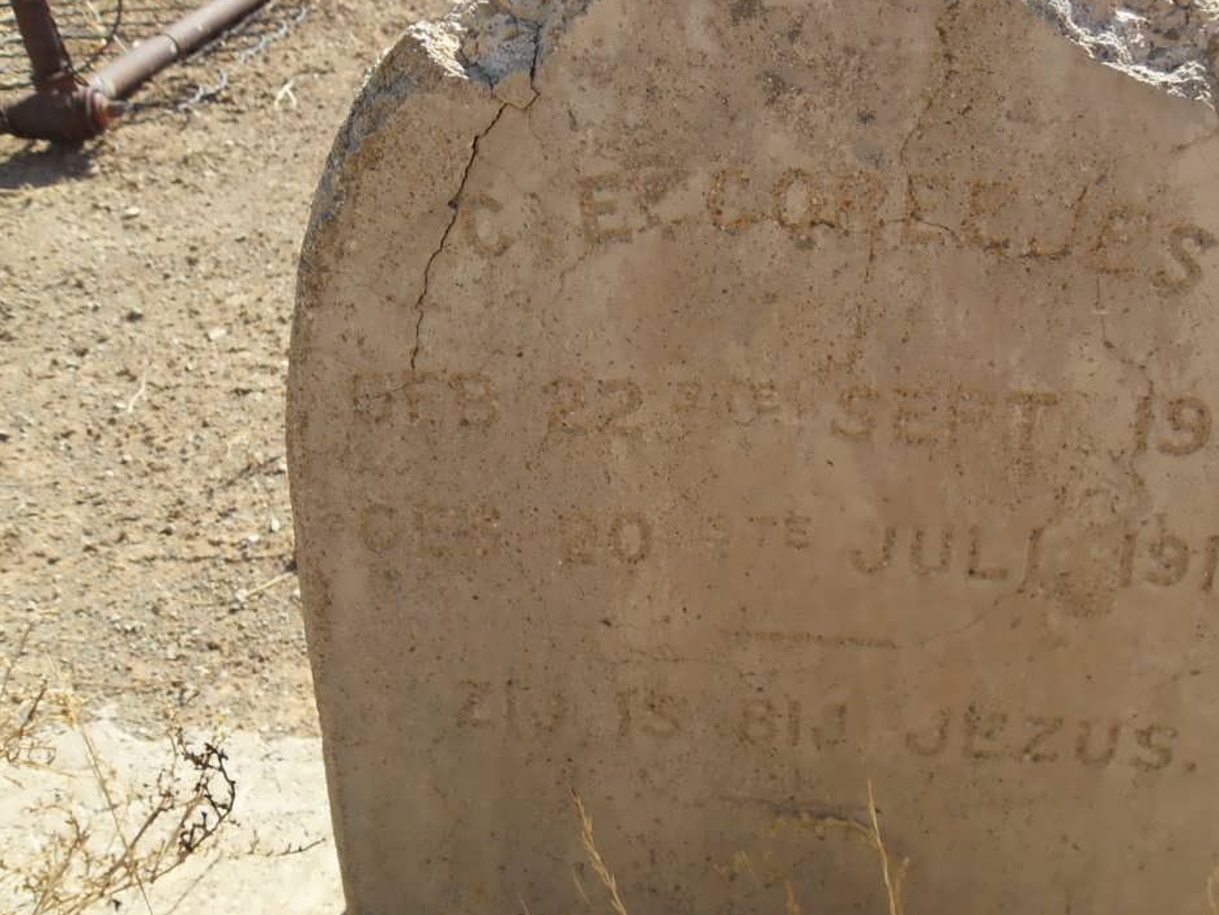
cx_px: 699
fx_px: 1585
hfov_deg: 42.0
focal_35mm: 45
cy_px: 508
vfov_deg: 32.2
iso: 80
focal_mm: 6.3
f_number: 8.2
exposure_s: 1/125
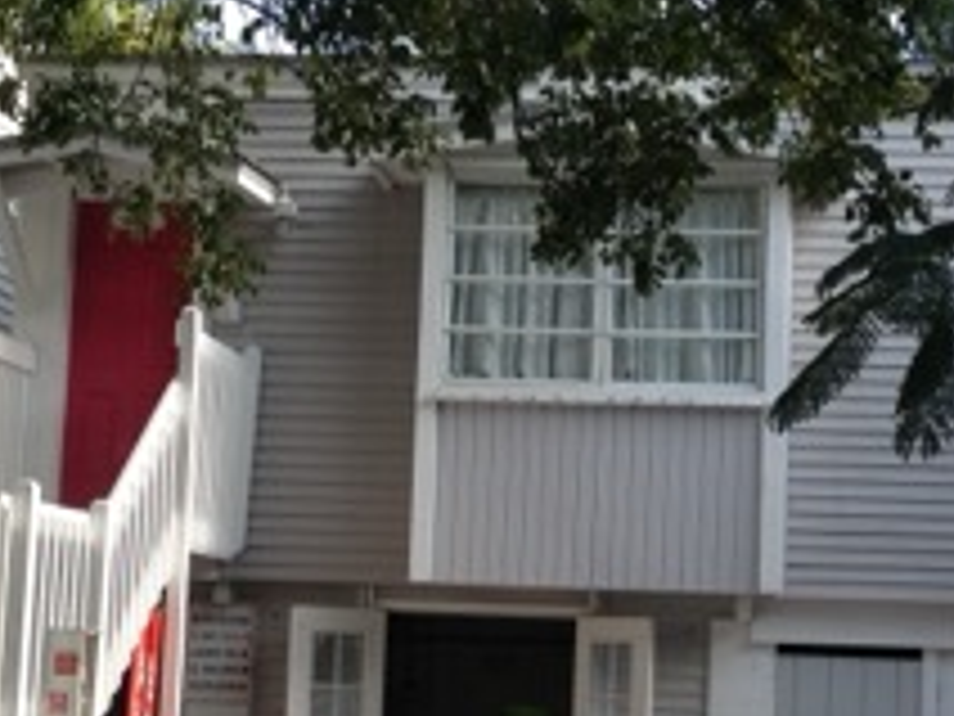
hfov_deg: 22.7
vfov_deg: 17.2
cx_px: 554
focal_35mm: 86
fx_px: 2370
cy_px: 428
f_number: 2.4
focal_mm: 4.28
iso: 64
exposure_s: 1/297
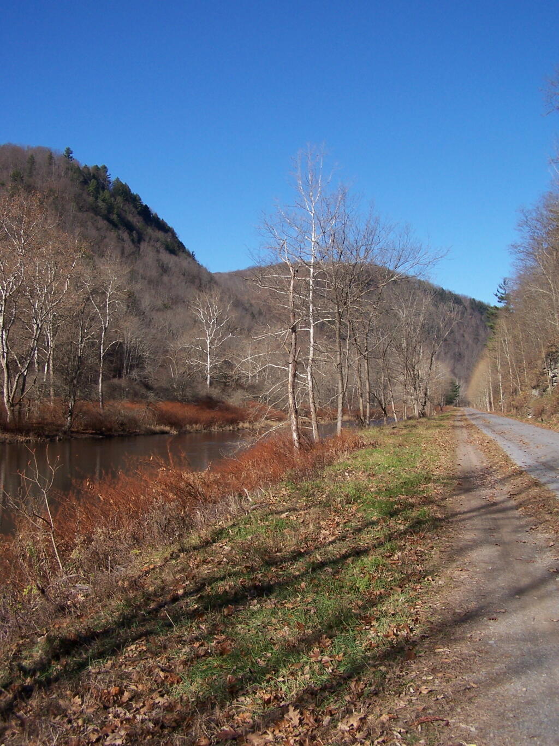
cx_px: 280
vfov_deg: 49.0
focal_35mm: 38
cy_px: 373
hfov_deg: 37.7
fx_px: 818
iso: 100
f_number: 4
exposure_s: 1/1000
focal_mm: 6.3
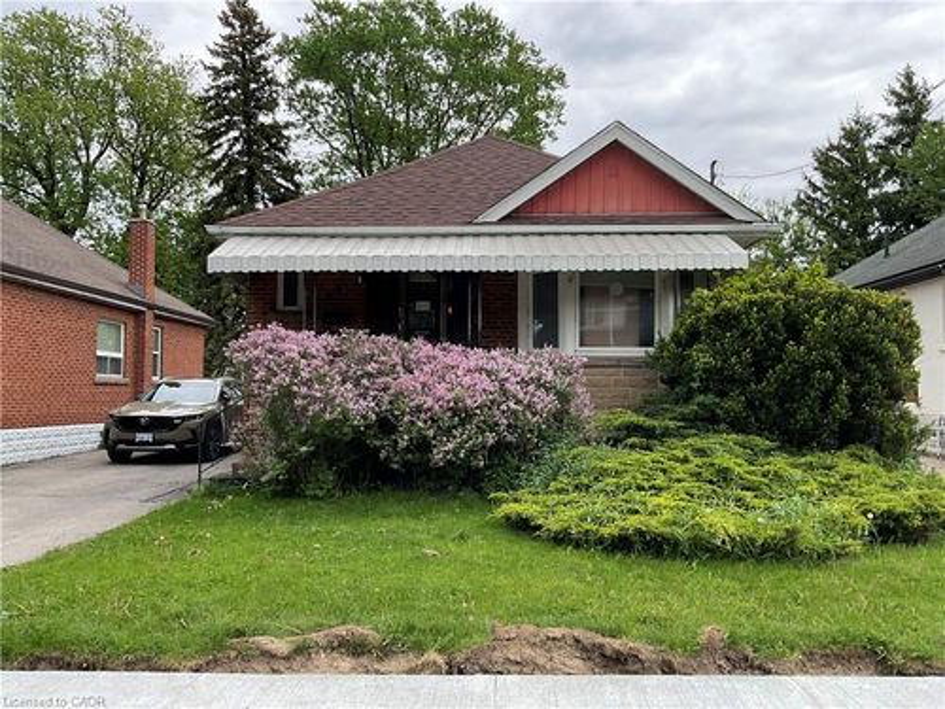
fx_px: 792
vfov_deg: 48.2
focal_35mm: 29
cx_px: 472
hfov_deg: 61.7
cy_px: 354
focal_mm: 3
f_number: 1.8
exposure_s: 1/606
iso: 16
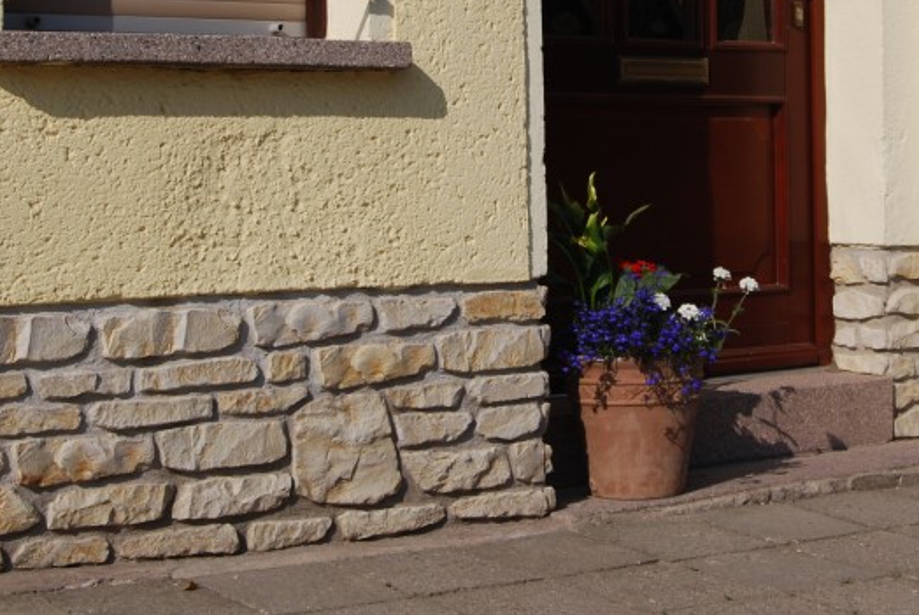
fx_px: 2096
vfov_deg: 16.5
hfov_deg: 24.7
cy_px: 69
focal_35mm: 82
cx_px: 528
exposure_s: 1/400
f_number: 10
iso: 100
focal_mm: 28
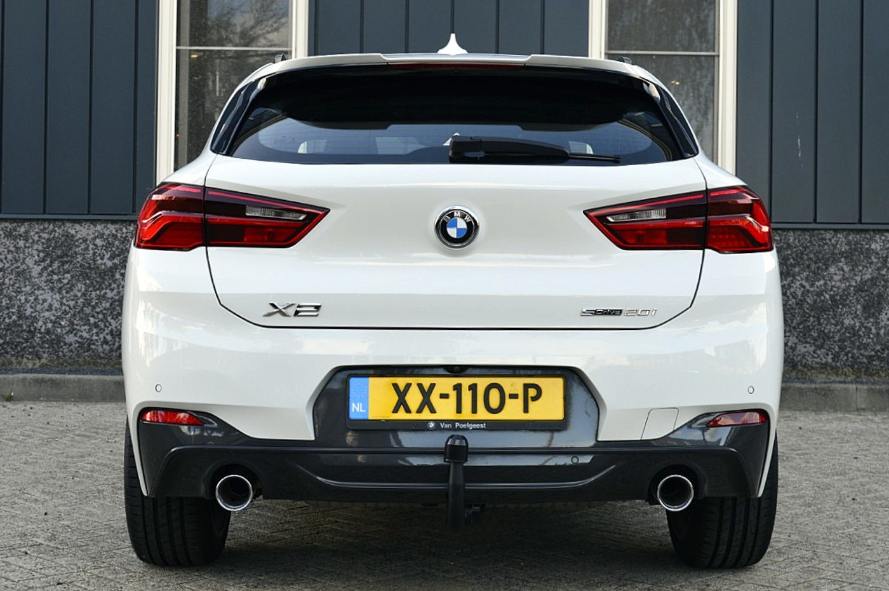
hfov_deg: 35.1
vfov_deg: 23.7
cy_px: 296
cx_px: 444
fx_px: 1406
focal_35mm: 57
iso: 400
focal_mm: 38
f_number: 9
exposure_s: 1/125
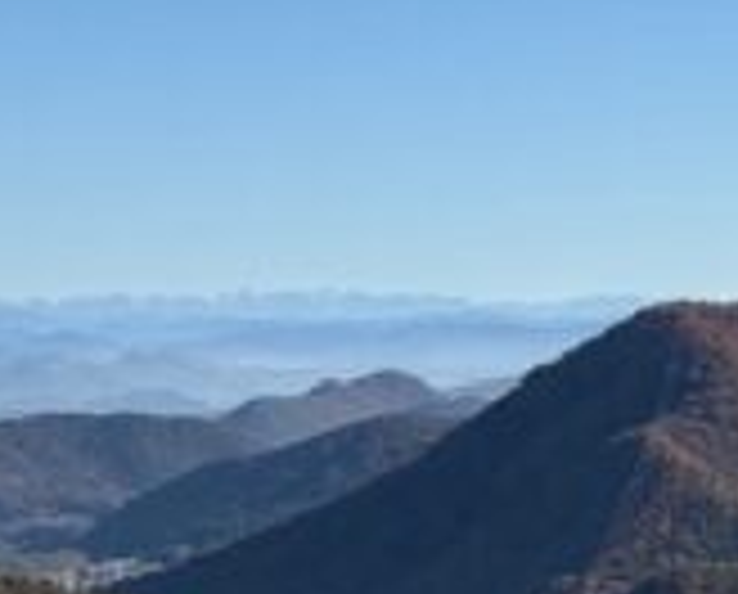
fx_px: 3459
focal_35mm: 158
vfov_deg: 9.8
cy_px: 472
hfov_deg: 10.1
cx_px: 1930
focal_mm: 5.96
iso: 50
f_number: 1.6
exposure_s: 1/5814
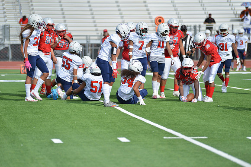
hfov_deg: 10.3
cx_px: 126
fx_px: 1395
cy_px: 84
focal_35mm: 200
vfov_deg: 6.9
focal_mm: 200
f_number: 2.8
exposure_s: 1/1600
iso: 100
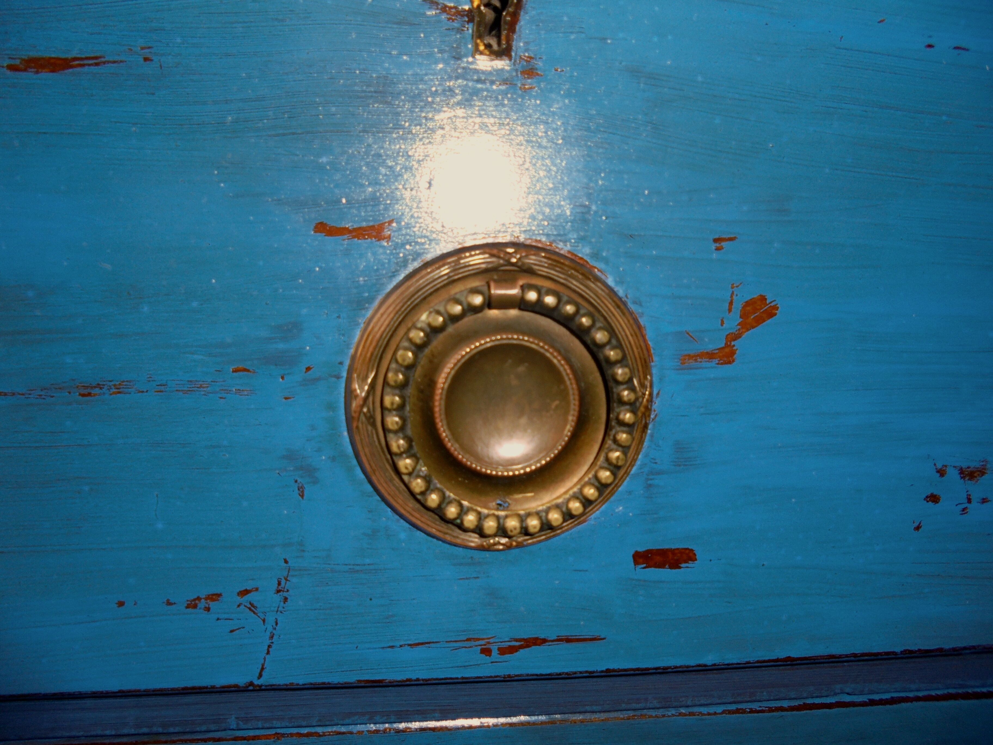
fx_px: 746
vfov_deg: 53.1
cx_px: 496
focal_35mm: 26
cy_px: 372
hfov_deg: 67.3
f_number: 3.5
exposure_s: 1/30
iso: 100
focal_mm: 4.6
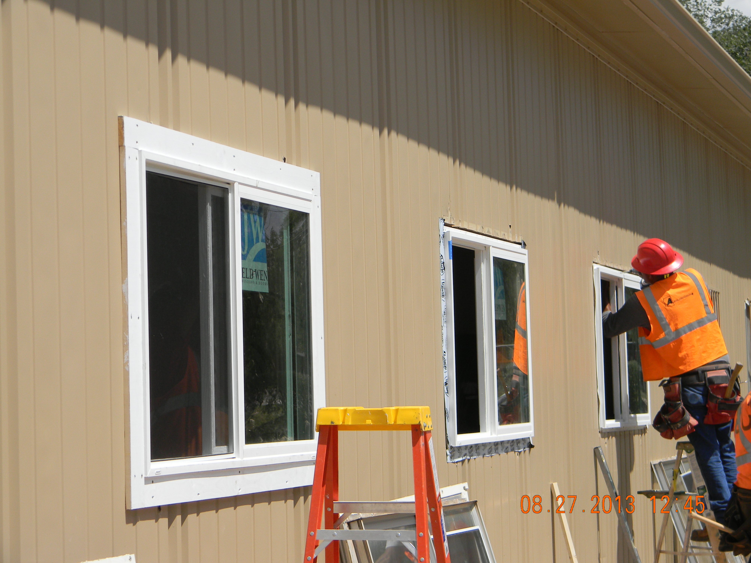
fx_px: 1801
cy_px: 282
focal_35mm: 83
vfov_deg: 17.8
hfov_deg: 23.6
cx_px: 376
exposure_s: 1/206
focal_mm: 15.1
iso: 80
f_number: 9
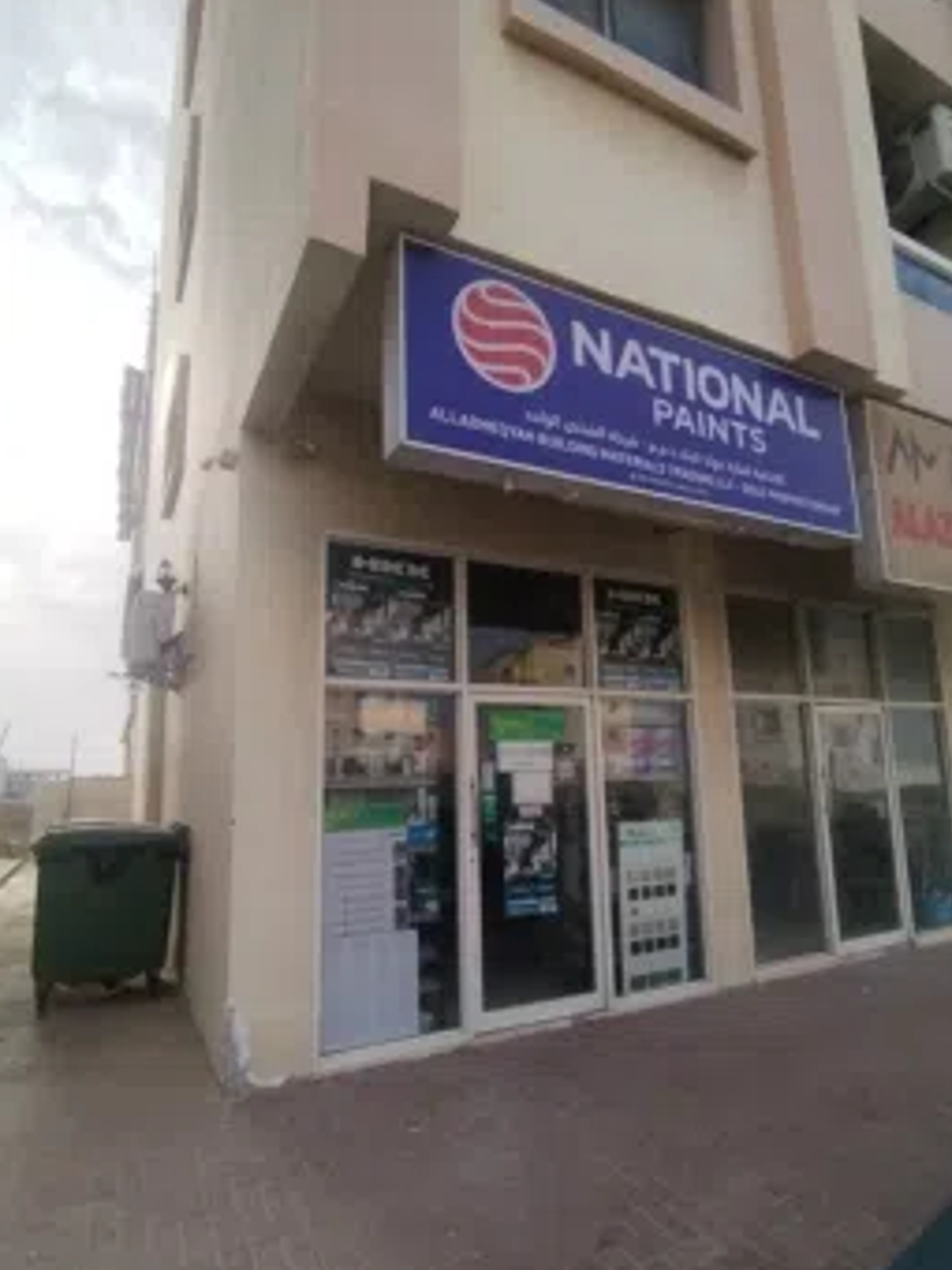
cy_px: 669
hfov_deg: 66.0
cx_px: 467
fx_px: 733
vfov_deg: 81.7
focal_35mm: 20
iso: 100
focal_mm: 1.42
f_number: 2.2
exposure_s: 1/4370
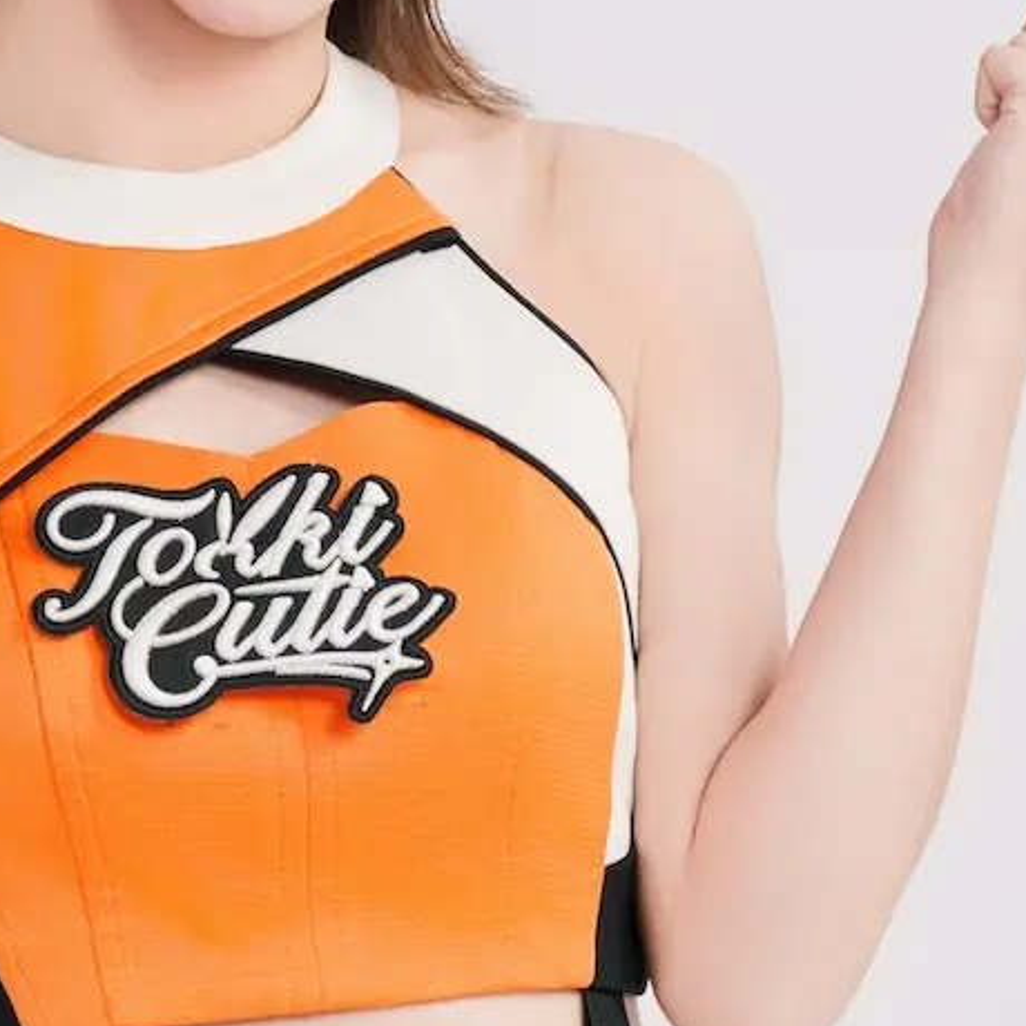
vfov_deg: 9.1
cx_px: 196
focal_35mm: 193
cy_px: 687
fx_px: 6472
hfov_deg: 9.0
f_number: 8
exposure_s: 1/160
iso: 320
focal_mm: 58
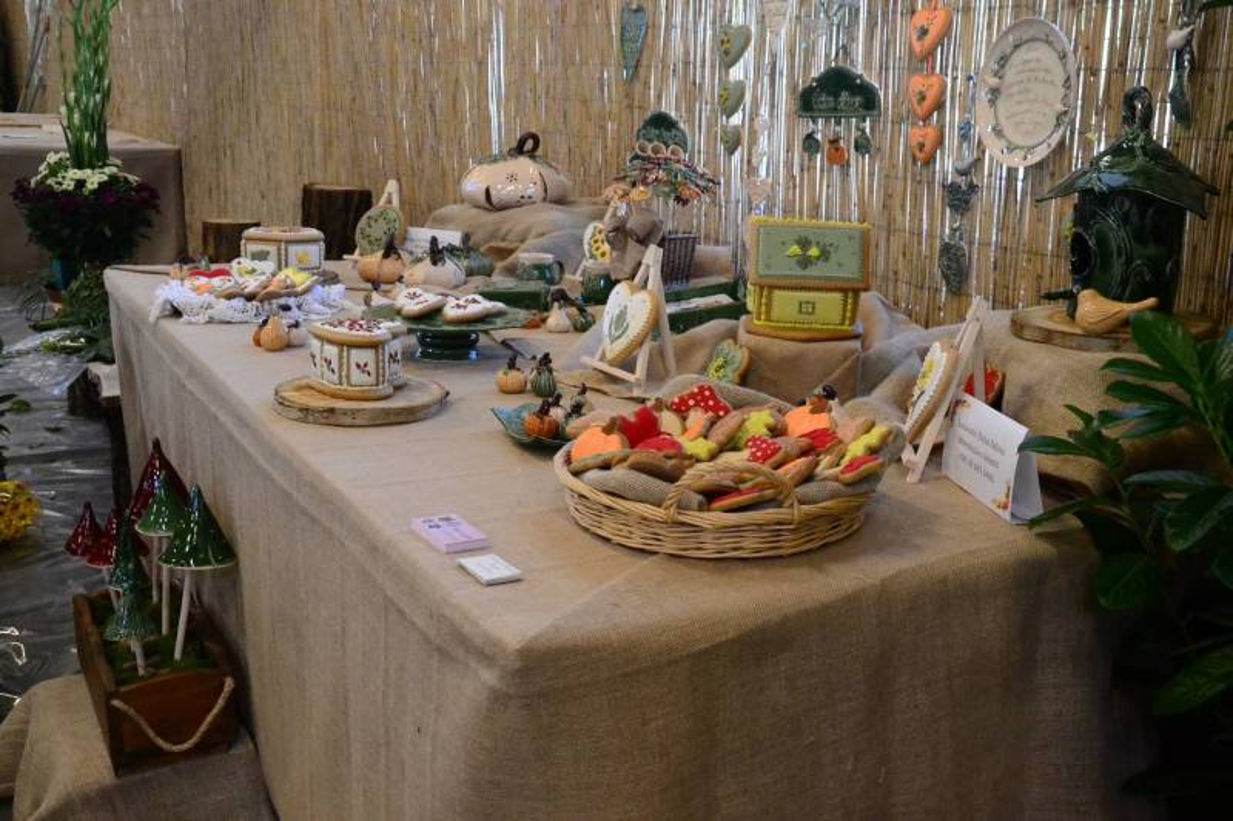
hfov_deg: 49.6
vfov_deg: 34.2
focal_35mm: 39
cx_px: 616
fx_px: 1335
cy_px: 410
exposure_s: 1/160
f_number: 6.3
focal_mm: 26
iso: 3200
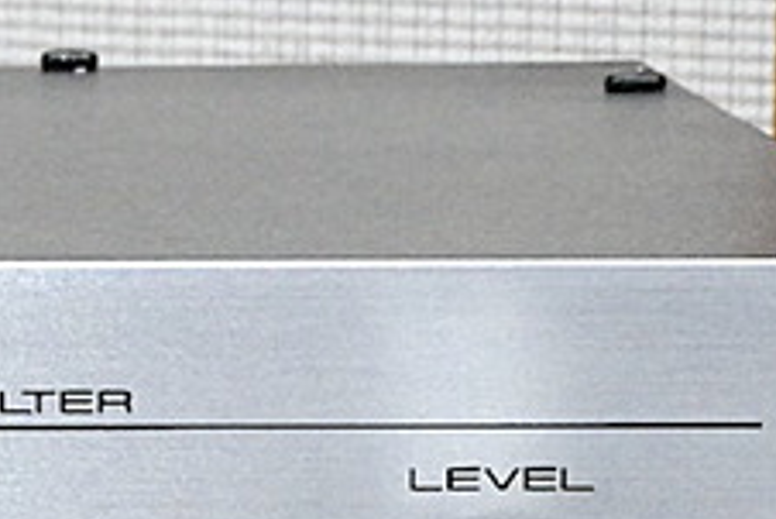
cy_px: 815
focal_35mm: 309
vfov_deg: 4.4
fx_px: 6665
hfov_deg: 6.6
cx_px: -230
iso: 400
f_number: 8
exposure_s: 1/5
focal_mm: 12.5
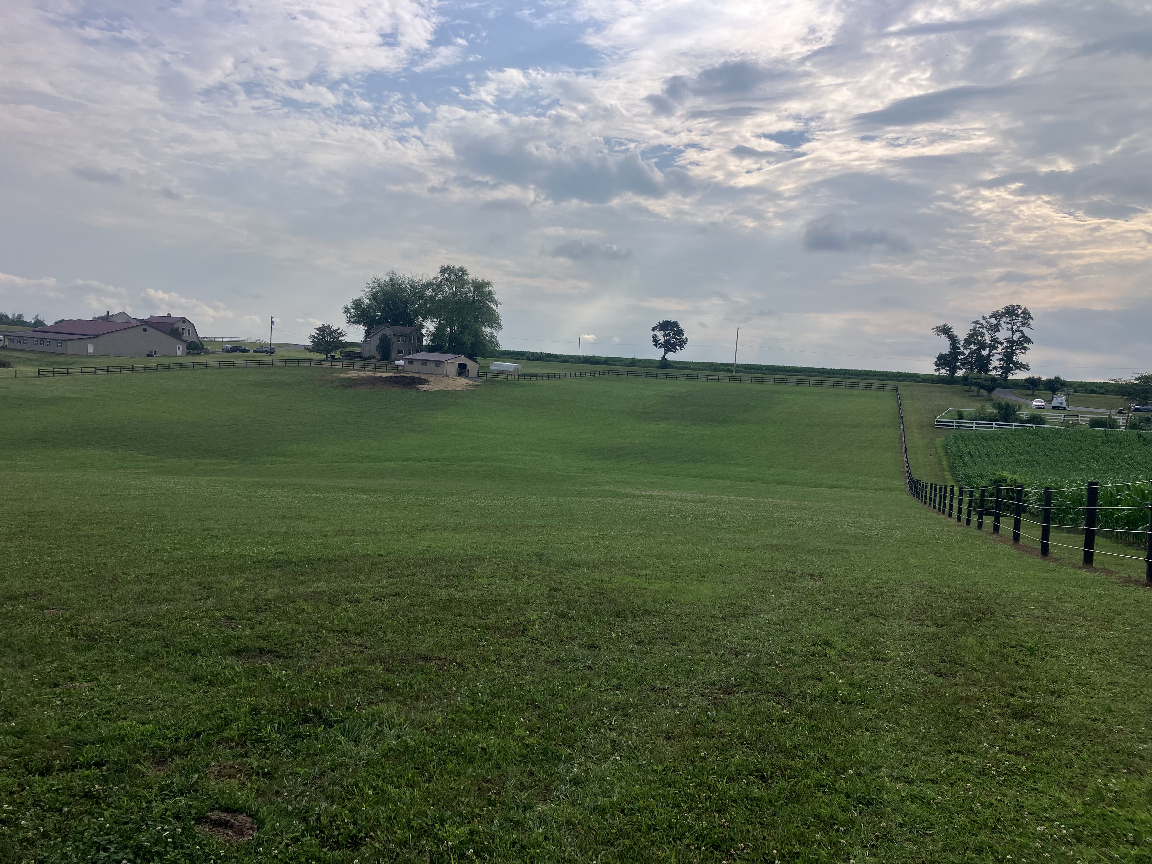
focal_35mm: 28
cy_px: 432
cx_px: 576
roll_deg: -4.6
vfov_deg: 49.7
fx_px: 932
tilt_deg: -3.4
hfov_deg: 63.4
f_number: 1.8
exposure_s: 1/3247
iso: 32
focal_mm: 3.99
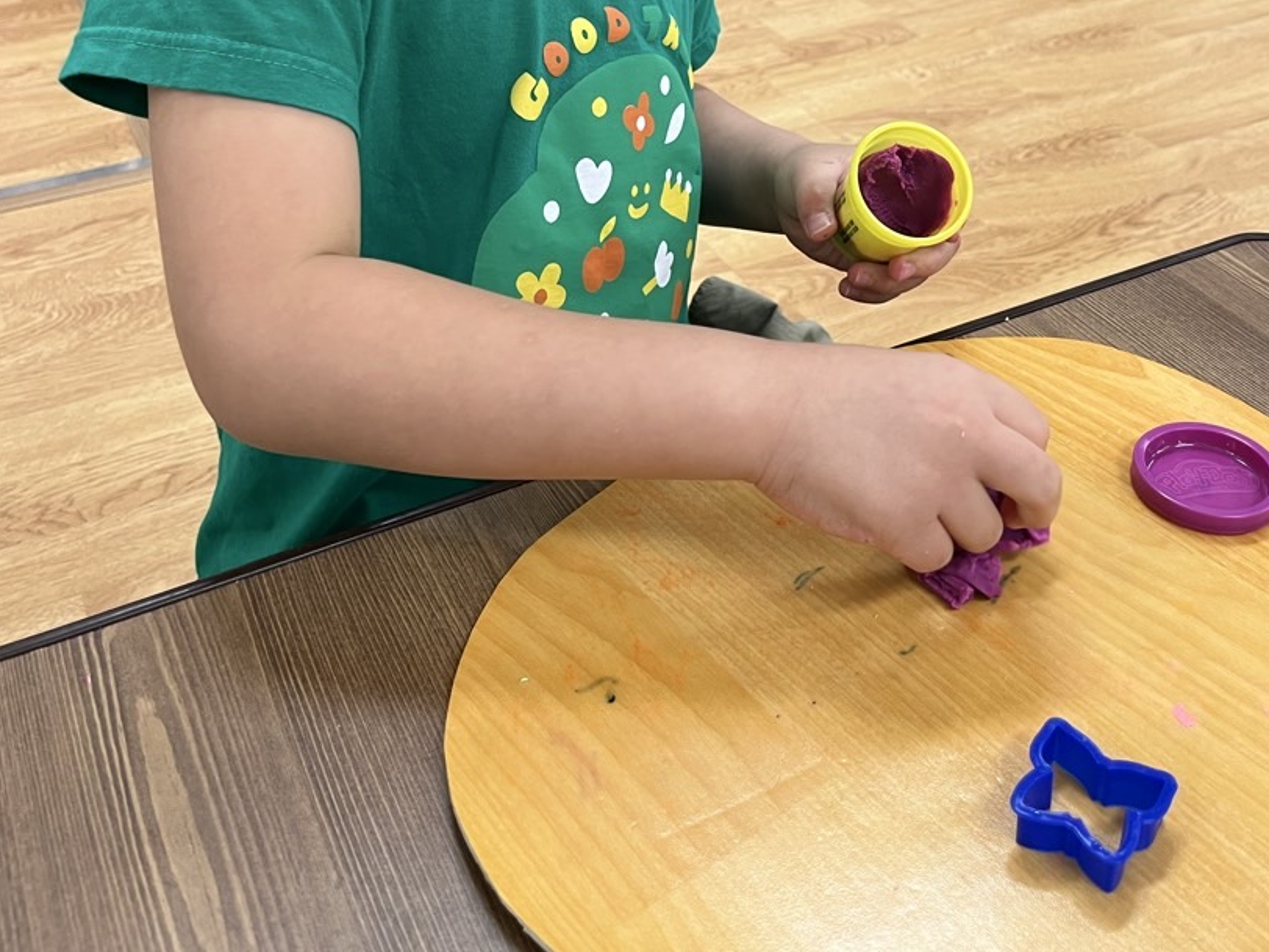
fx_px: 1503
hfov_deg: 45.6
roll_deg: -1.0
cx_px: 741
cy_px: 2
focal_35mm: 41
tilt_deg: -21.9
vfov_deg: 32.4
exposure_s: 1/60
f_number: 1.6
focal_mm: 5.1
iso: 80
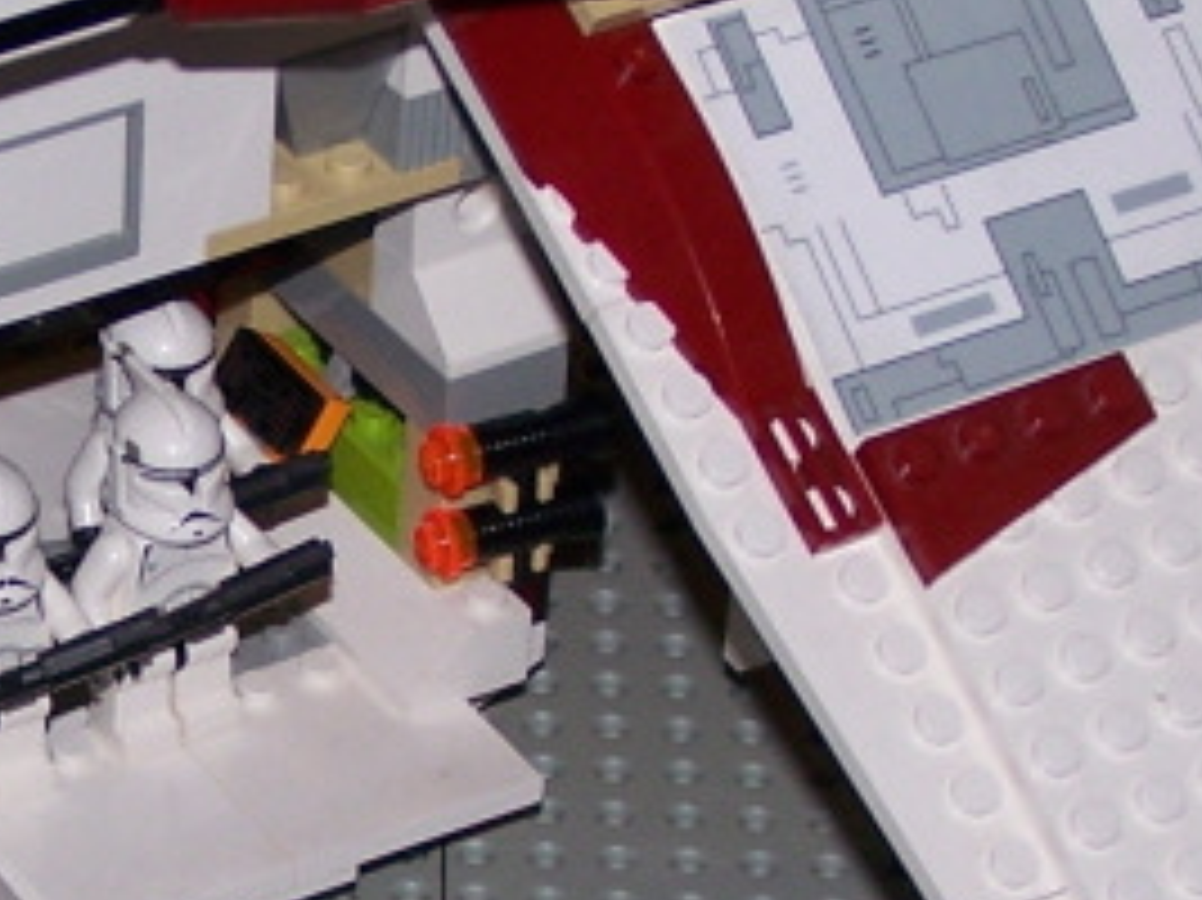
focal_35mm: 191
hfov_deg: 10.3
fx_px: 6629
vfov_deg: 7.8
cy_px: 702
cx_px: 162
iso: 80
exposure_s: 1/500
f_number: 3
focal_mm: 8.5
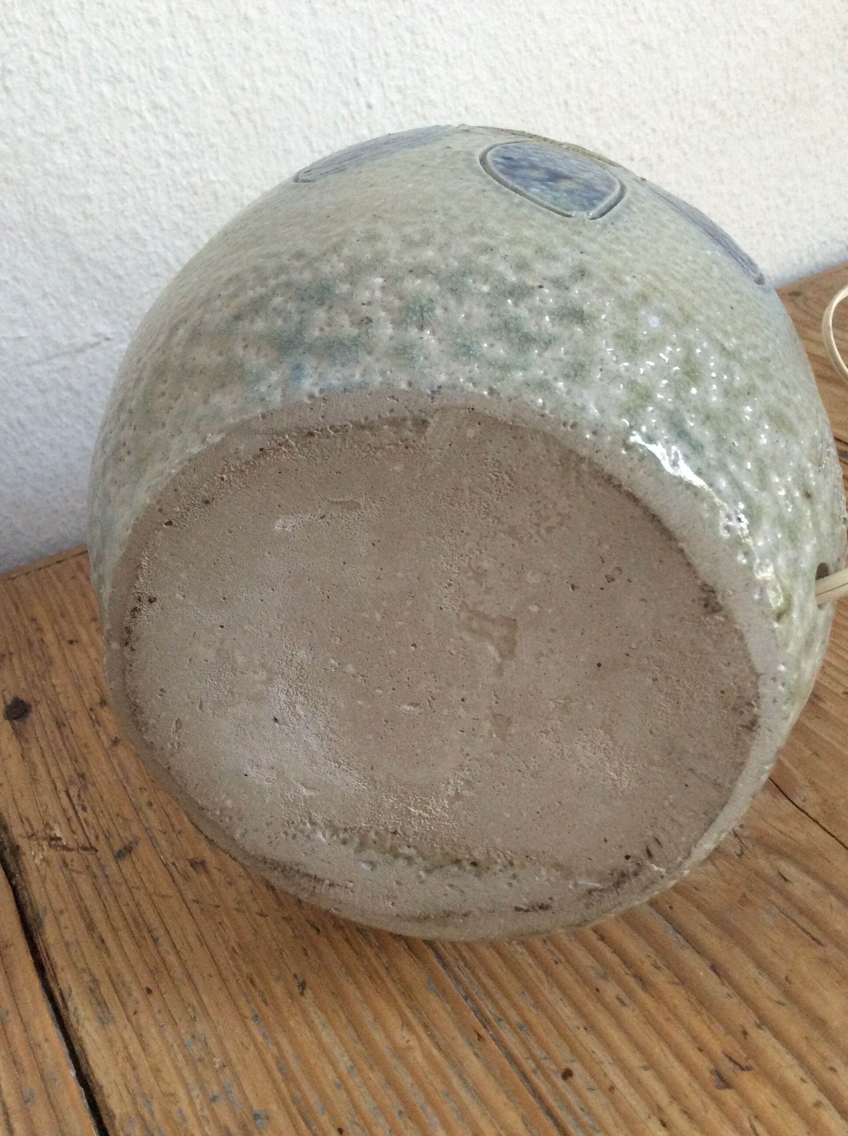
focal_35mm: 32
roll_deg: +6.6
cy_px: 568
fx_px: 1048
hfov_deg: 44.1
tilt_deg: -35.2
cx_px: 424
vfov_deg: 56.9
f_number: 2.4
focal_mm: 3.3
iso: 250
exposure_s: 1/25
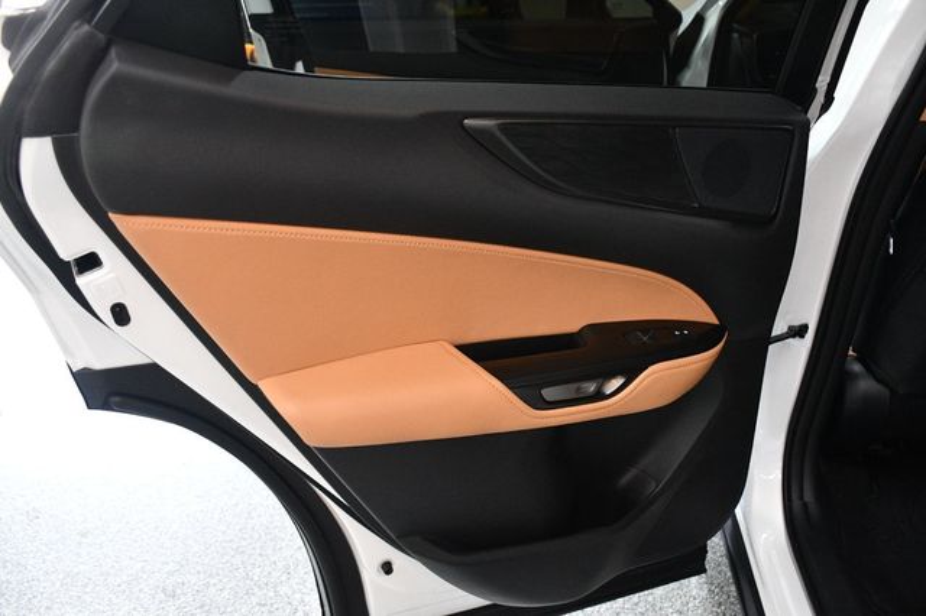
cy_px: 308
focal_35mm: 30
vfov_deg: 43.6
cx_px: 463
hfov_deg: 62.0
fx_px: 771
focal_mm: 20
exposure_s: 1/125
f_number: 3.5
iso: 2800
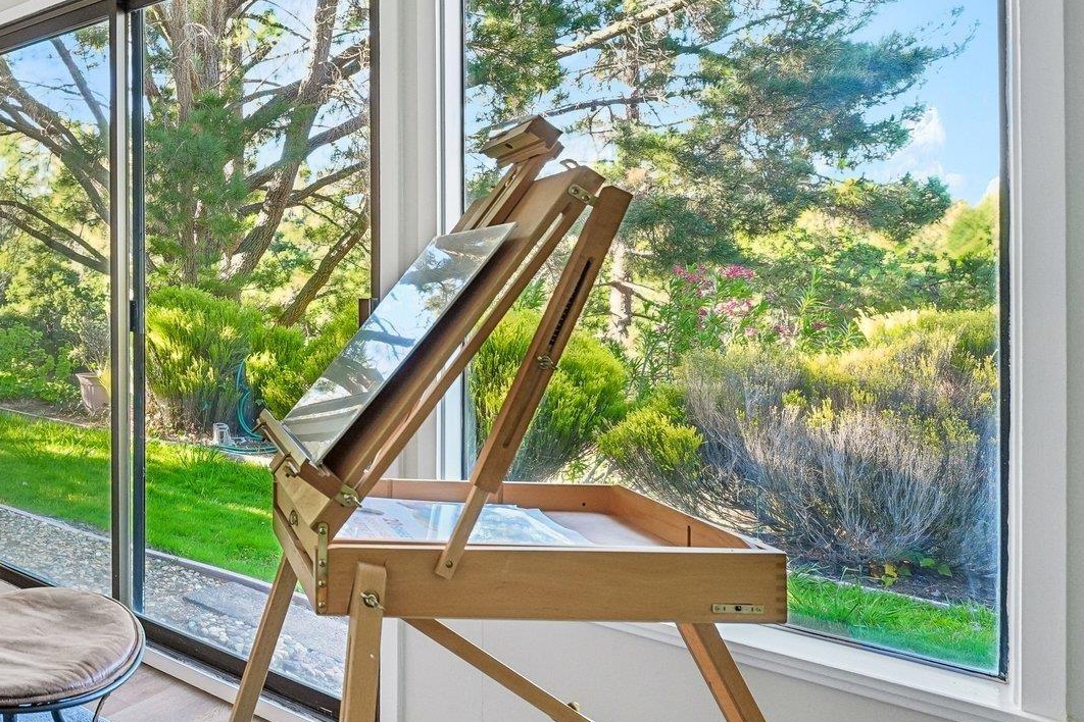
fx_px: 848
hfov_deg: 55.6
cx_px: 89
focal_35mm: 28
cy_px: 273
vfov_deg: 45.8
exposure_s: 1/20
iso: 640
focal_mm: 14.6
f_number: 8
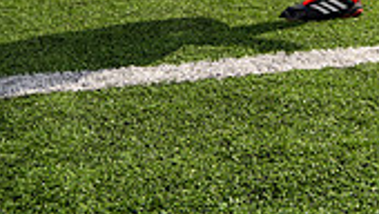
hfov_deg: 24.1
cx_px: 332
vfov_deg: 11.9
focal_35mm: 86
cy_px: -268
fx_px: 865
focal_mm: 31
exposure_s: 1/250
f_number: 8
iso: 100
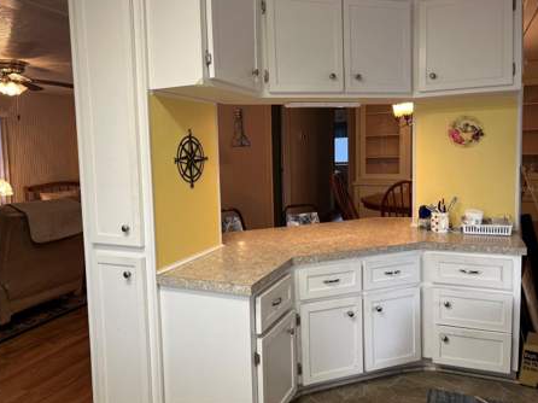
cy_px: 188
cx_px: 252
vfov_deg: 49.7
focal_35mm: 28
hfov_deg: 63.4
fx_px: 435
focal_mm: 5.1
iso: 125
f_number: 1.6
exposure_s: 1/120
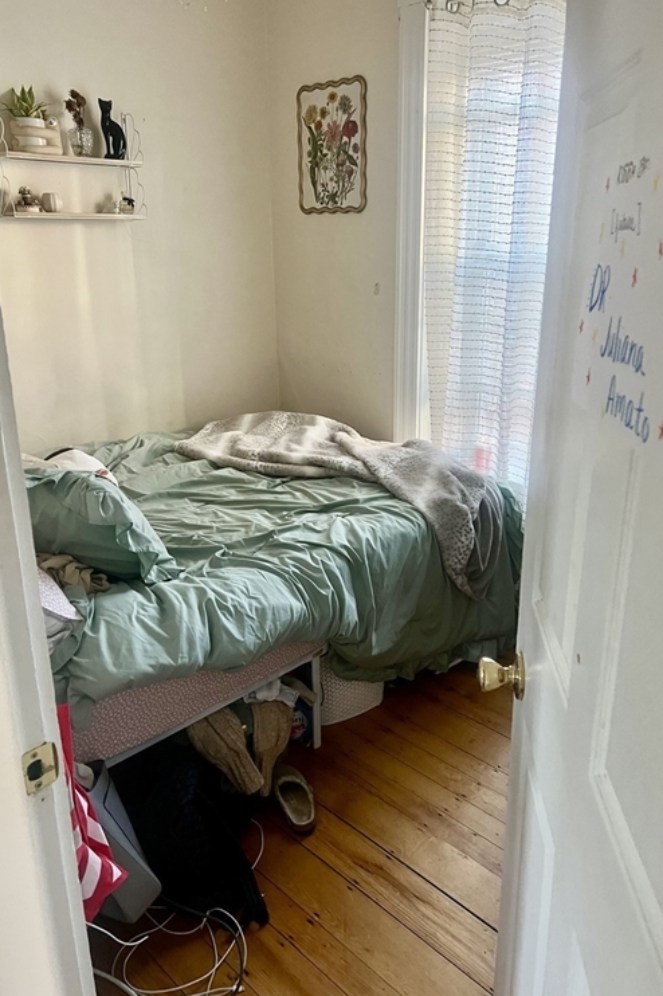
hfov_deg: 46.3
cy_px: 495
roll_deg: +1.9
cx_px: 356
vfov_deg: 65.5
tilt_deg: -17.2
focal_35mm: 28
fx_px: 774
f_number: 1.5
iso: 320
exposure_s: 1/60
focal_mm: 5.7
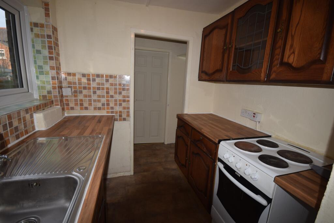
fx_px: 139
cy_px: 112
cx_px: 167
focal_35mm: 15
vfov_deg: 77.3
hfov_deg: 100.4
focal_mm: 10
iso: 100
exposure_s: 1/60
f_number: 4
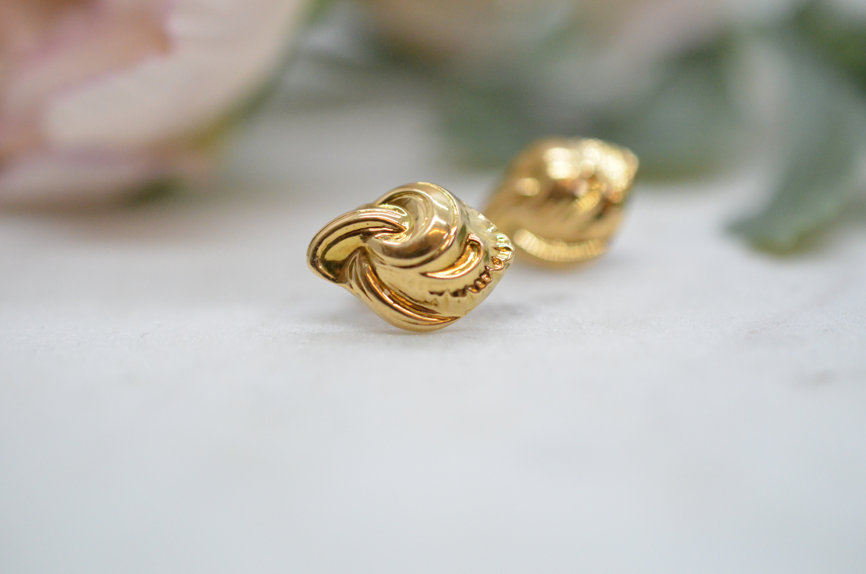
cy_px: 287
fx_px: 1440
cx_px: 433
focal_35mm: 60
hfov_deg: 33.5
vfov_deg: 22.5
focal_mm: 40
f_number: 4
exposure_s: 1/2500
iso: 3200
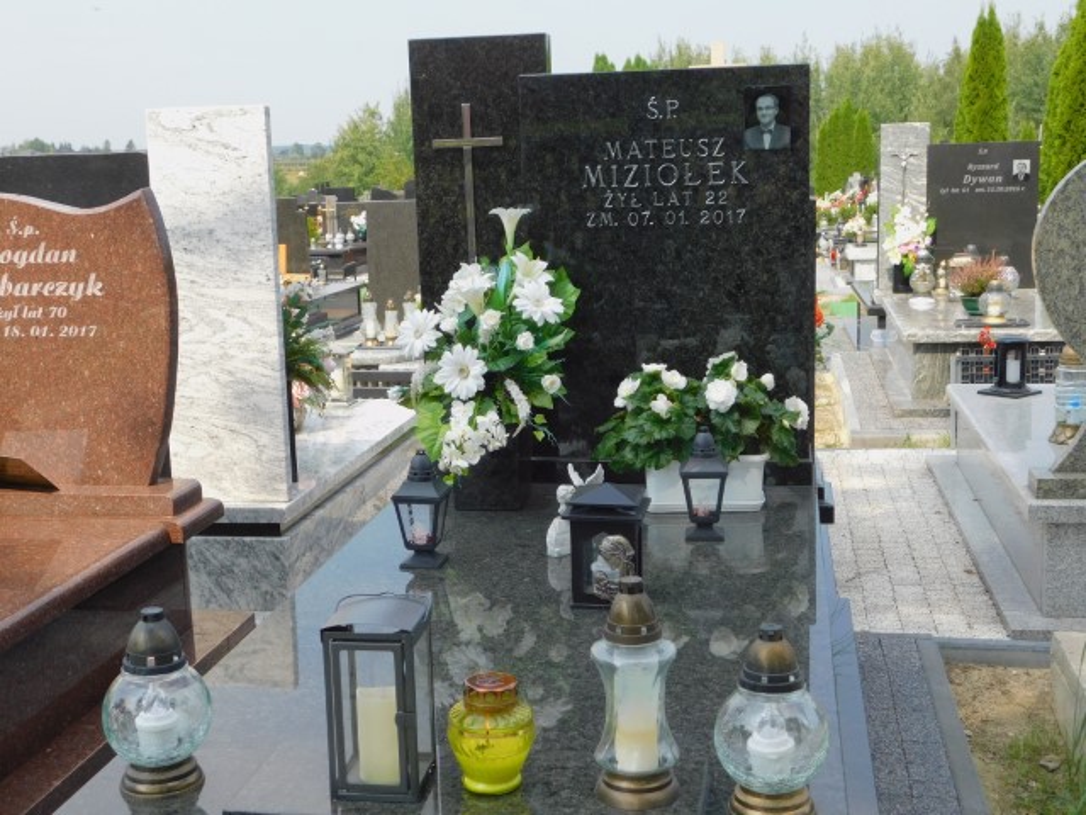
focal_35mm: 45
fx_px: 1412
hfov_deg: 42.1
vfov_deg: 32.2
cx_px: 543
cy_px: 408
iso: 125
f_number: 3.7
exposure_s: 1/500
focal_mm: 8
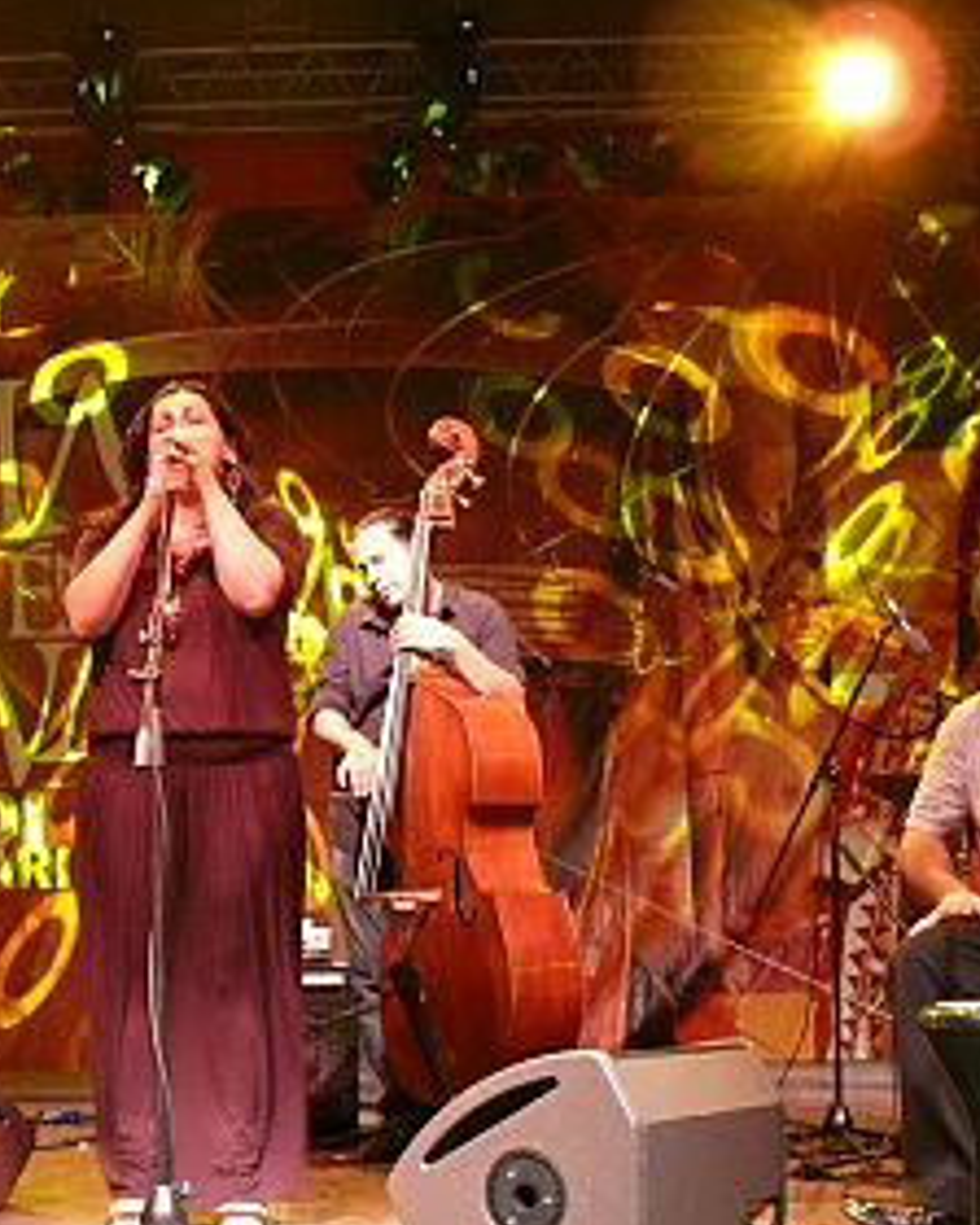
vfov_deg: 34.1
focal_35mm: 55
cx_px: 179
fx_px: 1994
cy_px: 726
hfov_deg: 27.0
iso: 400
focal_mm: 7.4
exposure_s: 1/15
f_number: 2.8
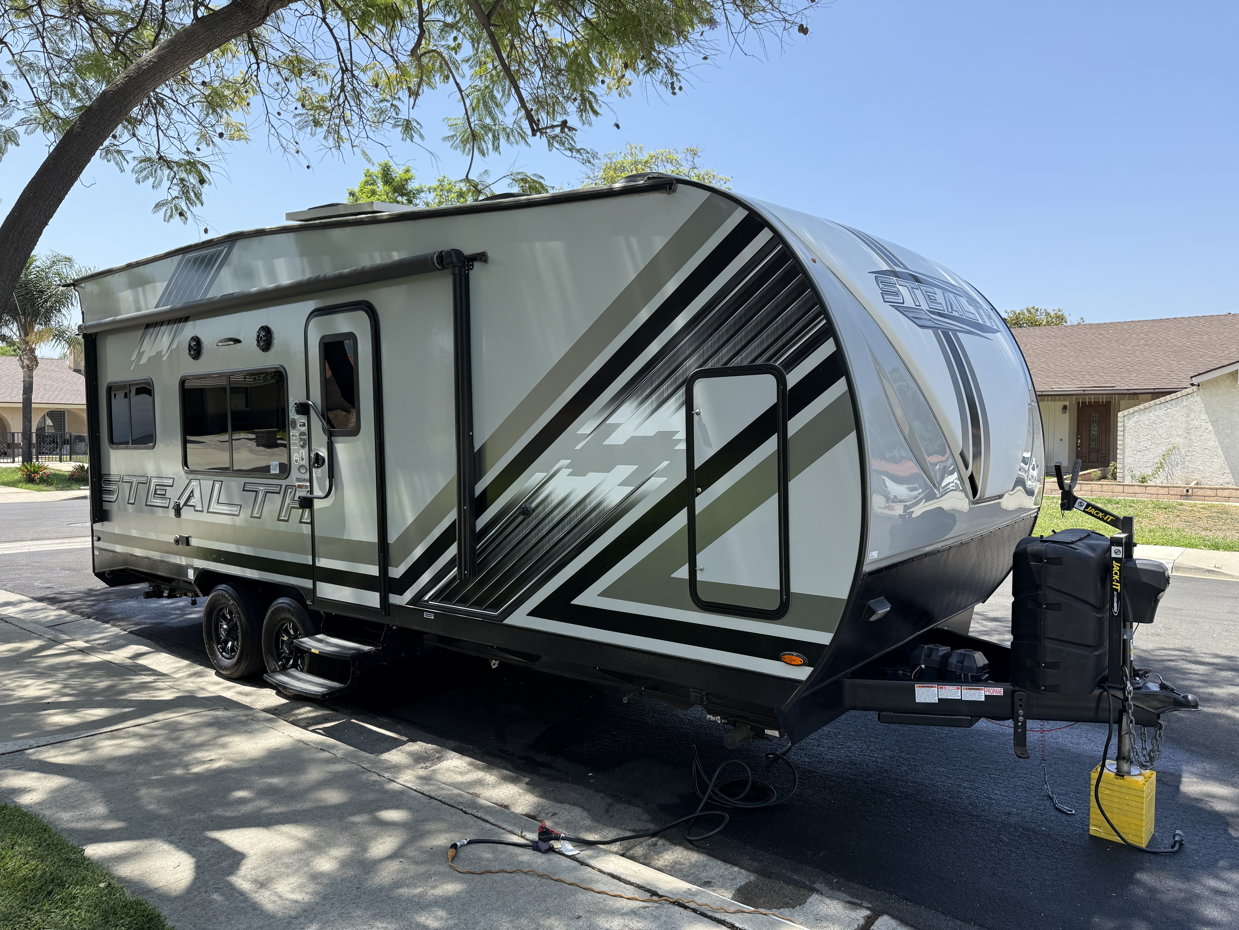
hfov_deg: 71.6
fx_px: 859
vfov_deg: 56.8
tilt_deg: -1.8
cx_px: 620
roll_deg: -0.5
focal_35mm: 24
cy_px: 465
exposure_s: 1/2299
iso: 80
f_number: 1.78
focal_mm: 6.76
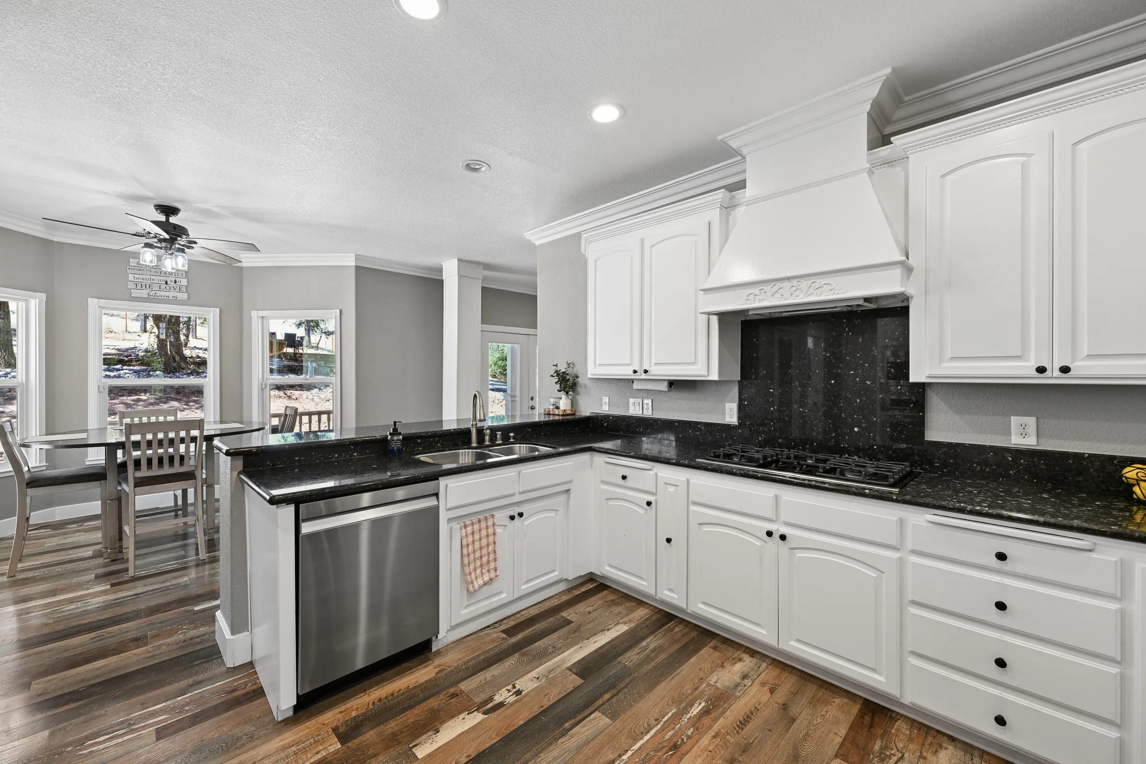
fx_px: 446
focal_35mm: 14
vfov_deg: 81.2
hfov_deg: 104.3
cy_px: 382
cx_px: 573
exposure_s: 1/20
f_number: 8
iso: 400
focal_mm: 14
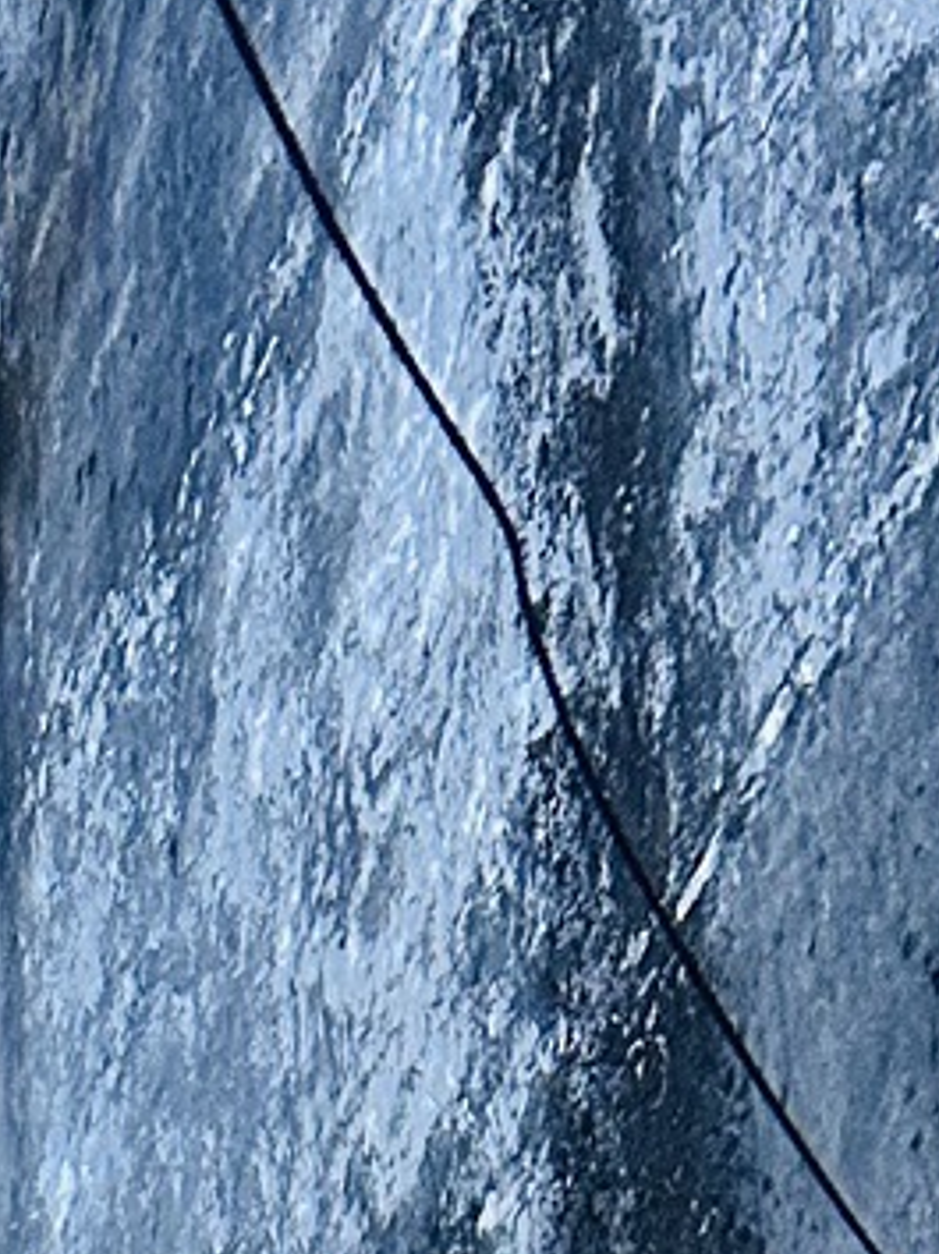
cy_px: 3206
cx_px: -1176
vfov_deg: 10.9
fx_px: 5323
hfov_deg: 9.2
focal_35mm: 147
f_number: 1.5
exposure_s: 1/50
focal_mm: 5.7
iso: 200
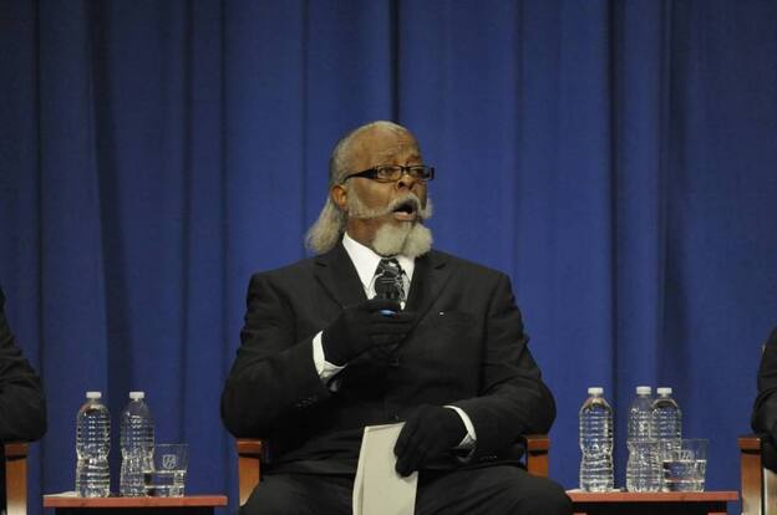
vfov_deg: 2.3
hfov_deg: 3.4
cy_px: 258
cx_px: 388
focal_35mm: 600
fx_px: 12930
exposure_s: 1/1000
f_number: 4
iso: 6400
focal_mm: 600
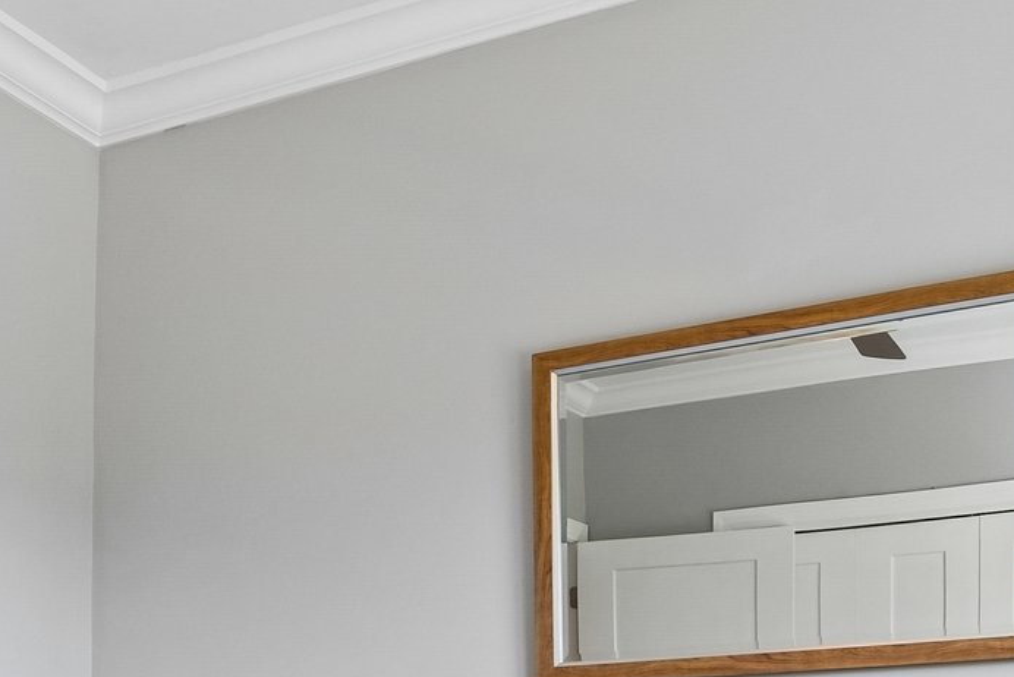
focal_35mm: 52
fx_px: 1465
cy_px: 774
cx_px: 297
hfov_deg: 37.5
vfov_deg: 24.1
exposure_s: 1/12
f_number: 8
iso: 160
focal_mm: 8
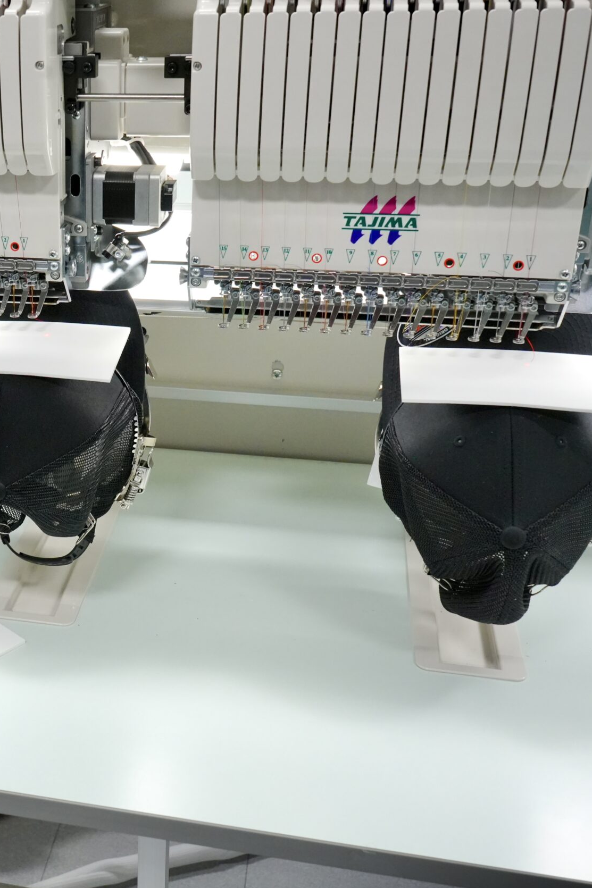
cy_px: 442
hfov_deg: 27.7
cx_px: 11
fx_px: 1135
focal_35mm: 46
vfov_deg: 42.7
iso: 3200
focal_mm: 30
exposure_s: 1/125
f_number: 8
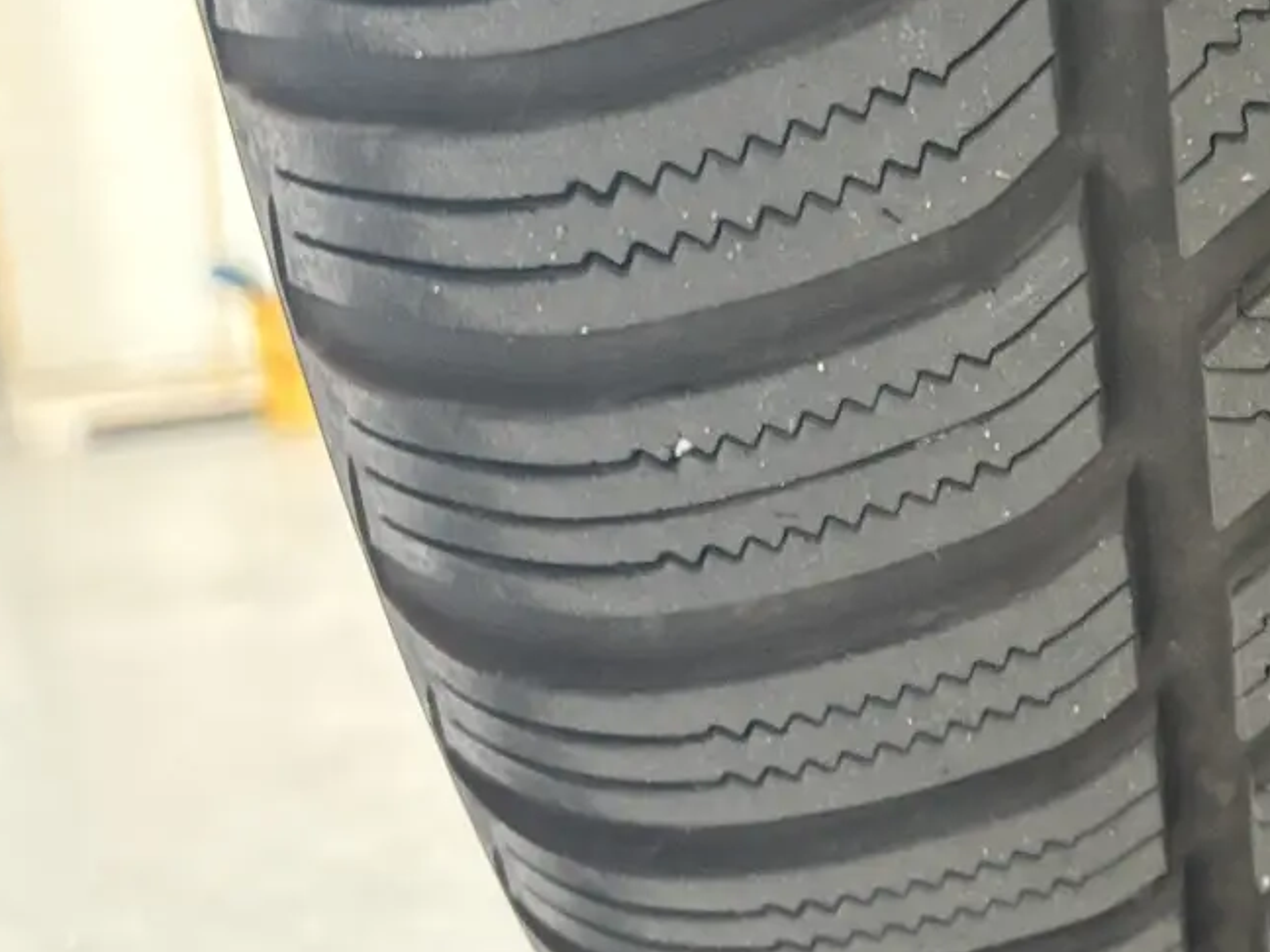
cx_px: 1546
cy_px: 404
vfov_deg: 19.1
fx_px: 2825
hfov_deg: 23.1
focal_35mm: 77
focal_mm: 5.96
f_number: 1.6
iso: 640
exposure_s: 1/36
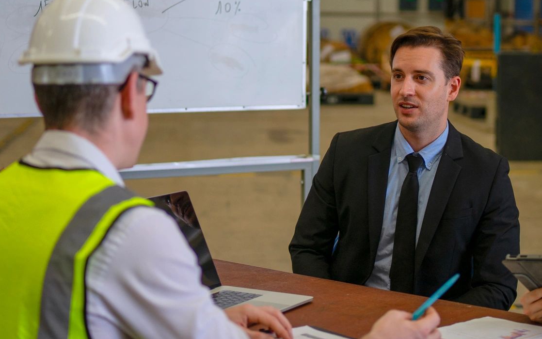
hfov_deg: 23.8
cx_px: 336
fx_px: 1285
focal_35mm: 87
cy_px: 104
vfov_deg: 15.0
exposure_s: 1/400
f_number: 1.8
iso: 125
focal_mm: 45
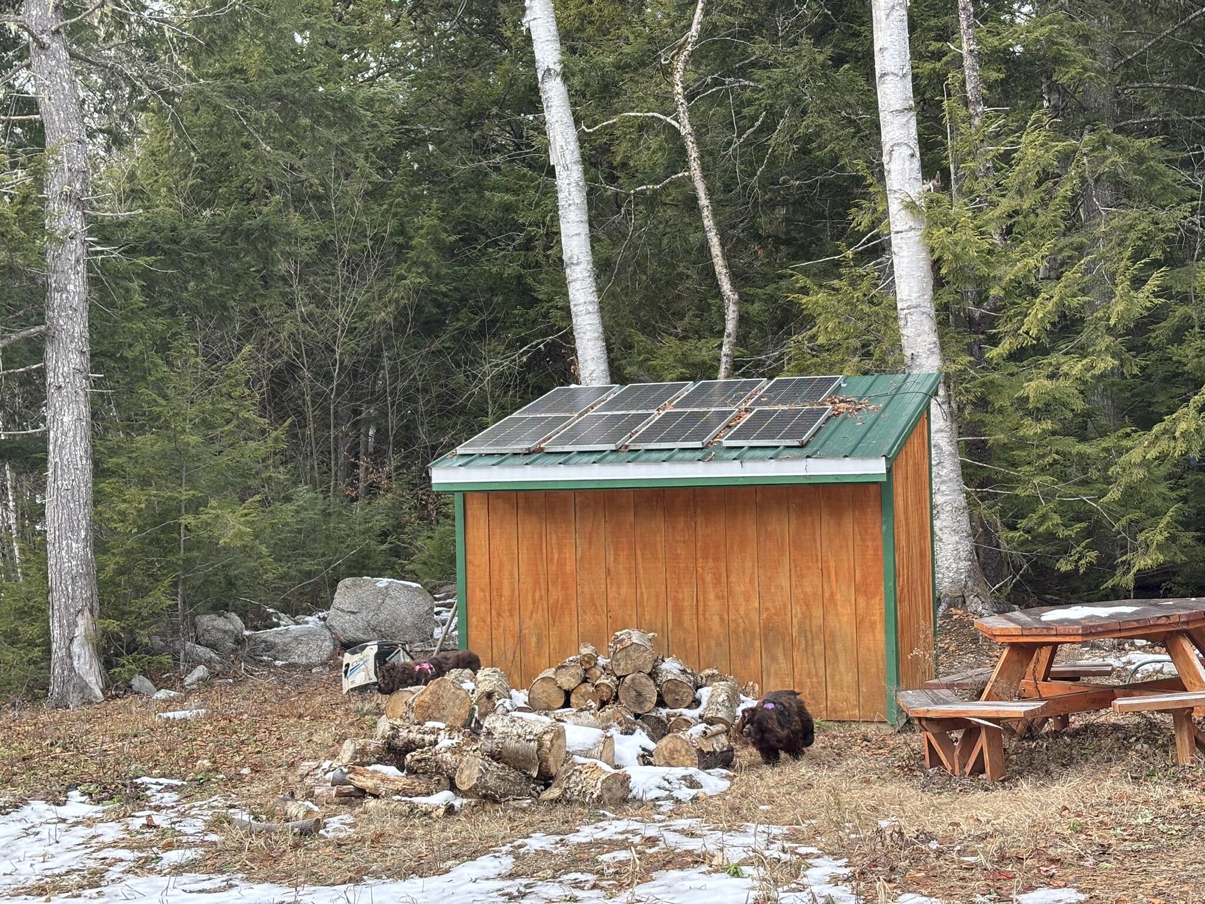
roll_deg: +0.1
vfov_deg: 28.0
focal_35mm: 52
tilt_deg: +0.6
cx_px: 602
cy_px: 452
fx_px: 1810
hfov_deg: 36.8
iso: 32
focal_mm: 5.96
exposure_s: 1/214
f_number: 1.6
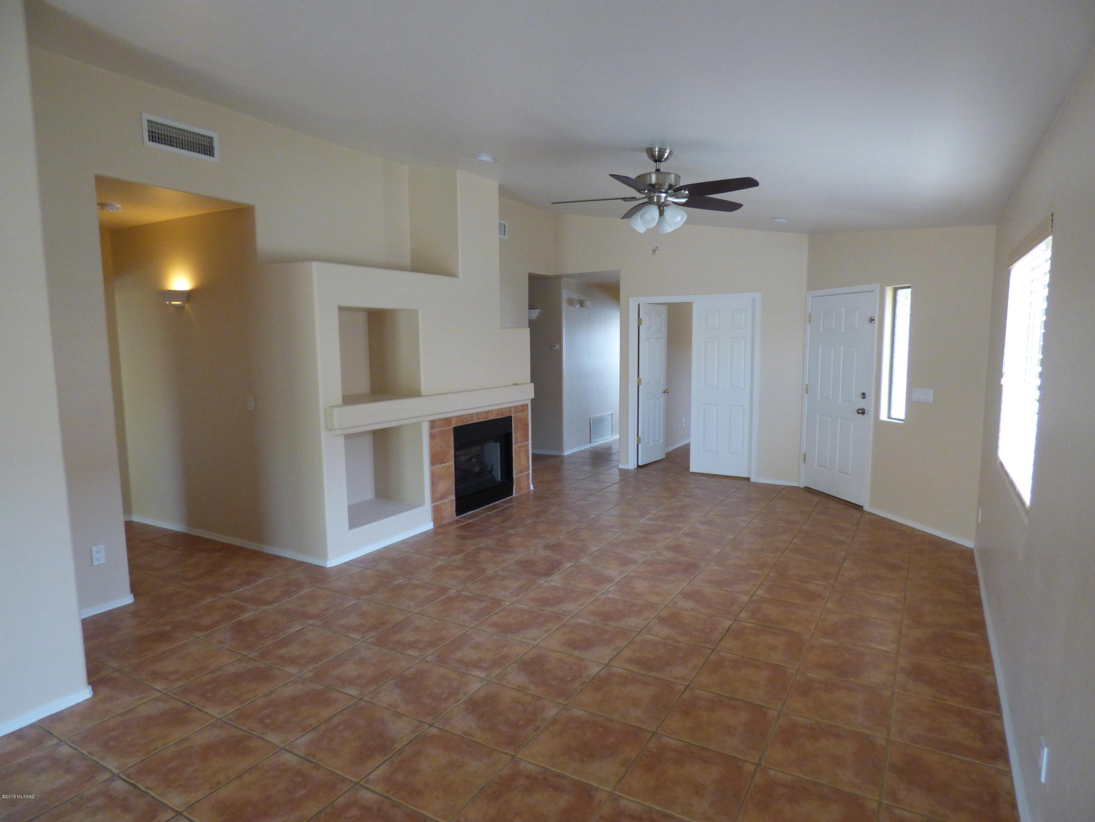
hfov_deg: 81.7
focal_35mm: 20
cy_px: 411
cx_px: 548
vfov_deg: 66.0
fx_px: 633
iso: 320
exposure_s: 1/60
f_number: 2.8
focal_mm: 3.58
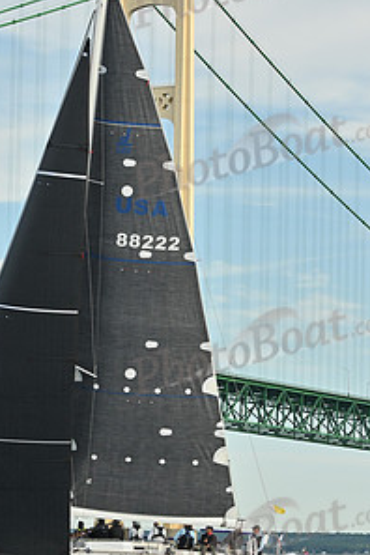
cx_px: 36
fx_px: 3006
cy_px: 277
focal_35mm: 195
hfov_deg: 7.0
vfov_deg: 10.5
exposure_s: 1/1000
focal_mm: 100
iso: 320
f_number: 7.1
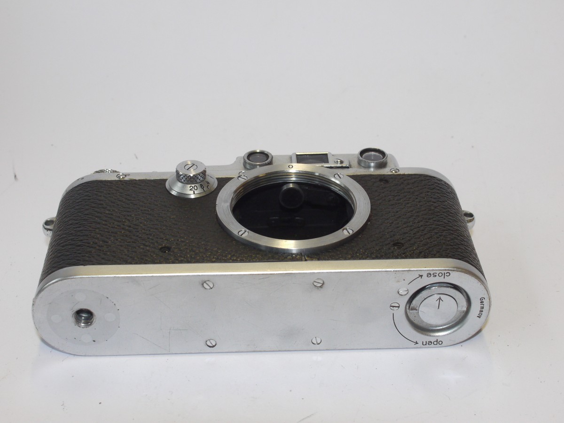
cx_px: 282
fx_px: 978
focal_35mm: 60
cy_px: 212
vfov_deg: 24.4
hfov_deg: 32.2
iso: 800
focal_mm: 30
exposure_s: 1/80
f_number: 10
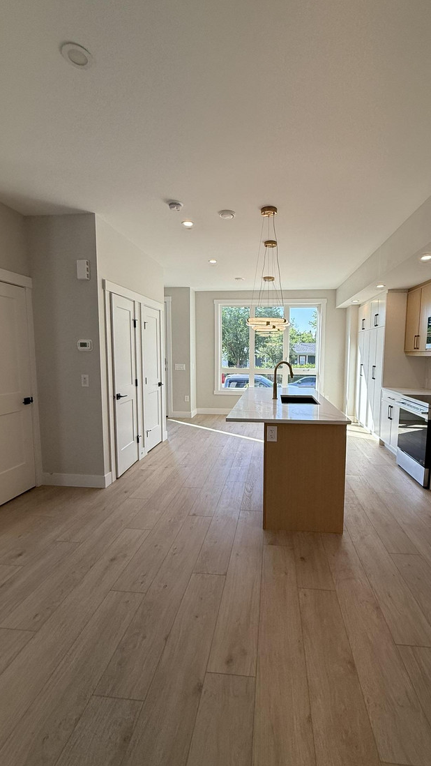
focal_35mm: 16
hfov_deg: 66.9
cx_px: 241
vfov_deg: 99.4
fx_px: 325
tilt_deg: -5.4
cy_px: 388
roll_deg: -0.4
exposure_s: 1/304
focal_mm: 2.22
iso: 64
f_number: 2.2
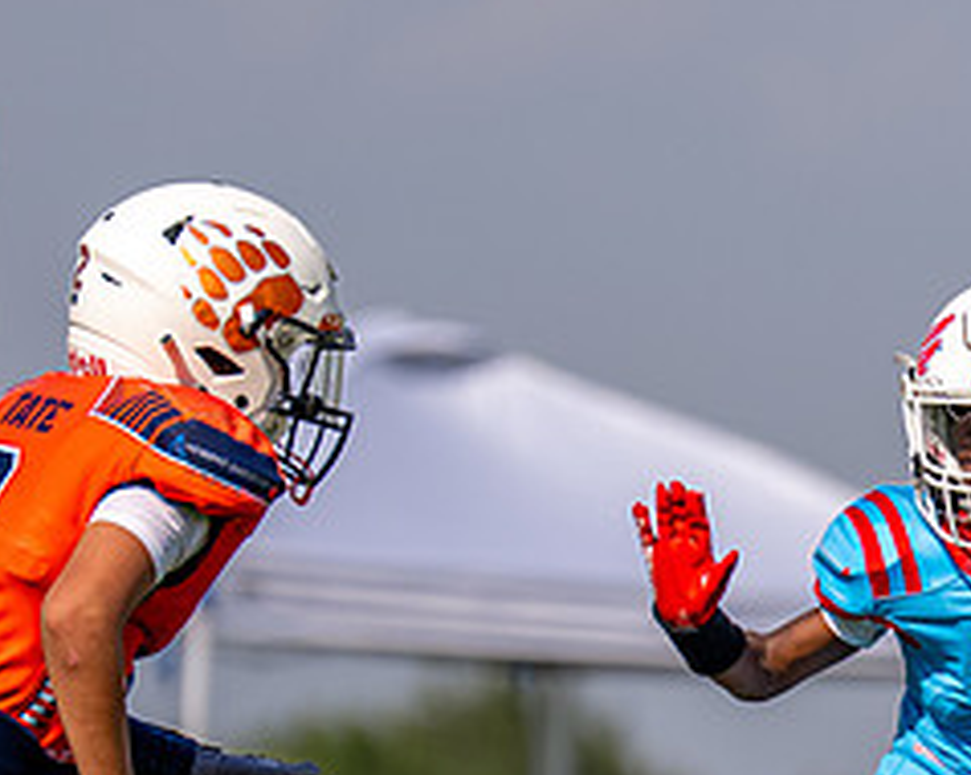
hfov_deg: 2.3
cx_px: 1100
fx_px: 23661
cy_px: 758
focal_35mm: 824
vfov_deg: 1.9
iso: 125
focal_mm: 200
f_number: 2.8
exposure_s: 1/3200
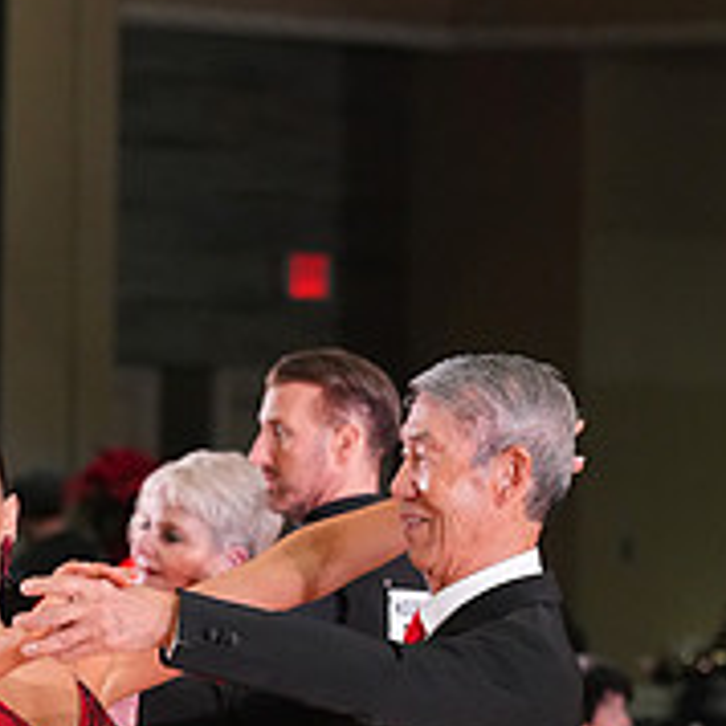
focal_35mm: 390
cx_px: 124
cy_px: 1085
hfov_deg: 4.5
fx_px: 9254
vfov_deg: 4.5
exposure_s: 1/200
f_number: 5
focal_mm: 141
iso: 3200
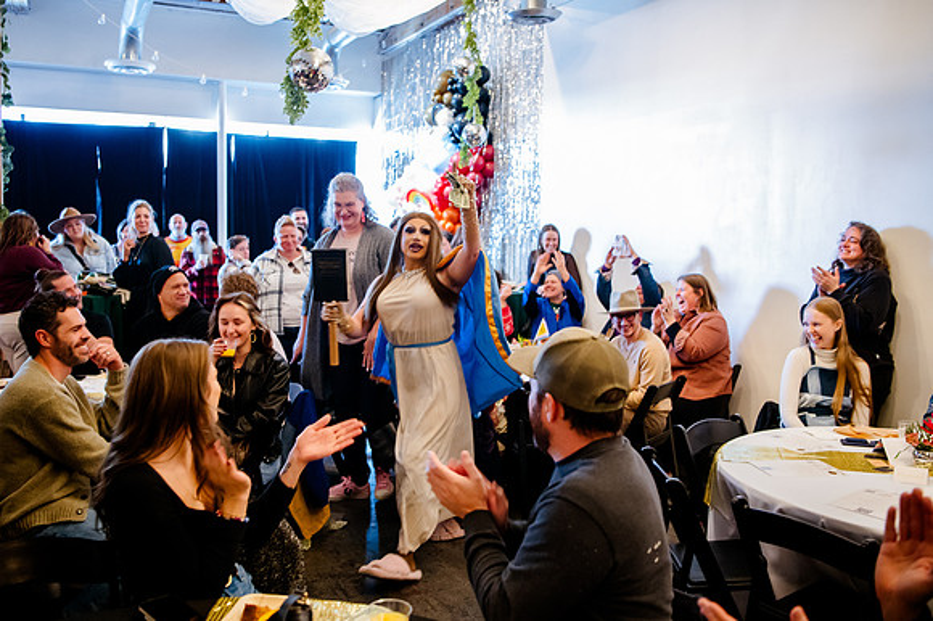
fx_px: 851
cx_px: 441
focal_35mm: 33
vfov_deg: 40.1
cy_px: 309
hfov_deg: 57.4
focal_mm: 30
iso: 5000
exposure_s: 1/80
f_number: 2.8
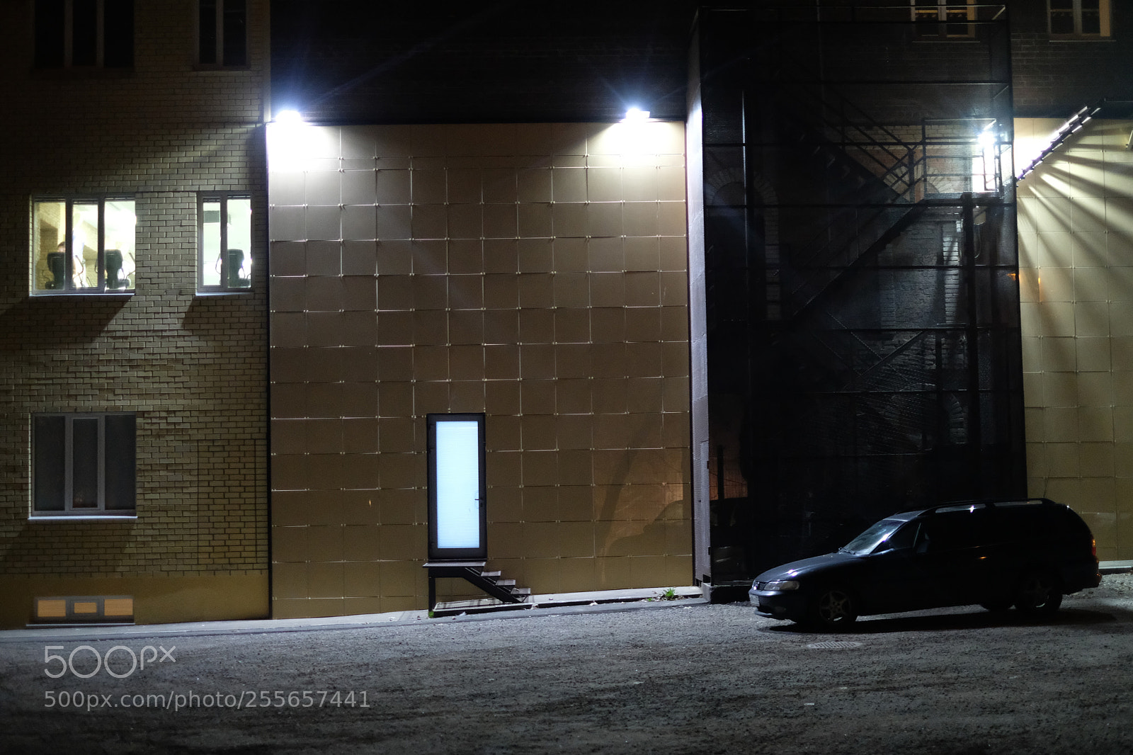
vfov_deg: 25.5
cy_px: 378
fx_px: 1668
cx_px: 566
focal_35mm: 53
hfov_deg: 37.5
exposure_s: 1/42
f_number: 1.4
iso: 3200
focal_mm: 35
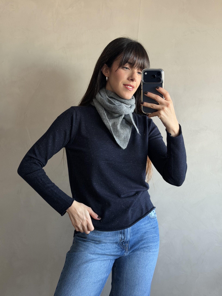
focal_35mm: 48
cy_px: 148
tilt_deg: -17.5
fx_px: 410
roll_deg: -2.6
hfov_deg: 30.3
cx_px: 111
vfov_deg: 39.7
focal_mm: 6.76
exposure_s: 1/46
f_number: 1.78
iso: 250
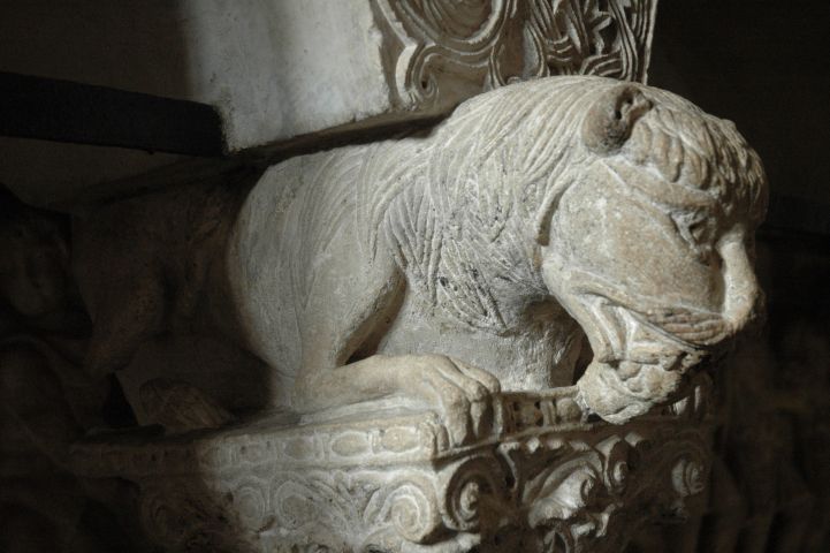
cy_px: 276
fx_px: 1521
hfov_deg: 30.5
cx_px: 415
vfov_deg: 20.6
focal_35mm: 66
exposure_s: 1/25
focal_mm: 44
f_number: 4.5
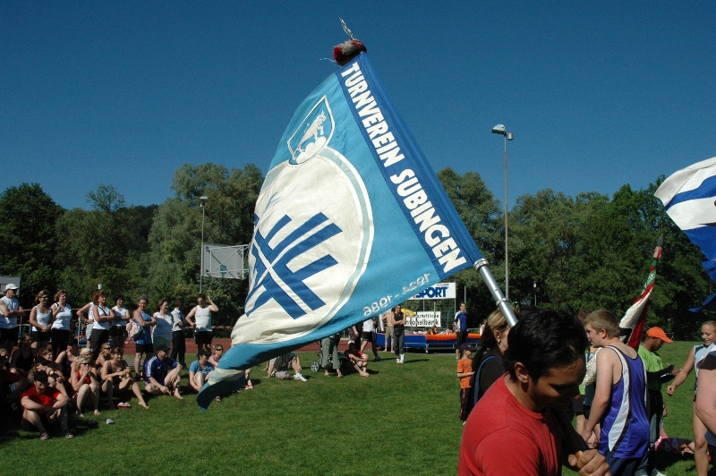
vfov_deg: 36.8
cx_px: 358
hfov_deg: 53.2
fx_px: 715
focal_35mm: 36
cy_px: 238
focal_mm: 24
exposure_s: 1/800
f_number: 14
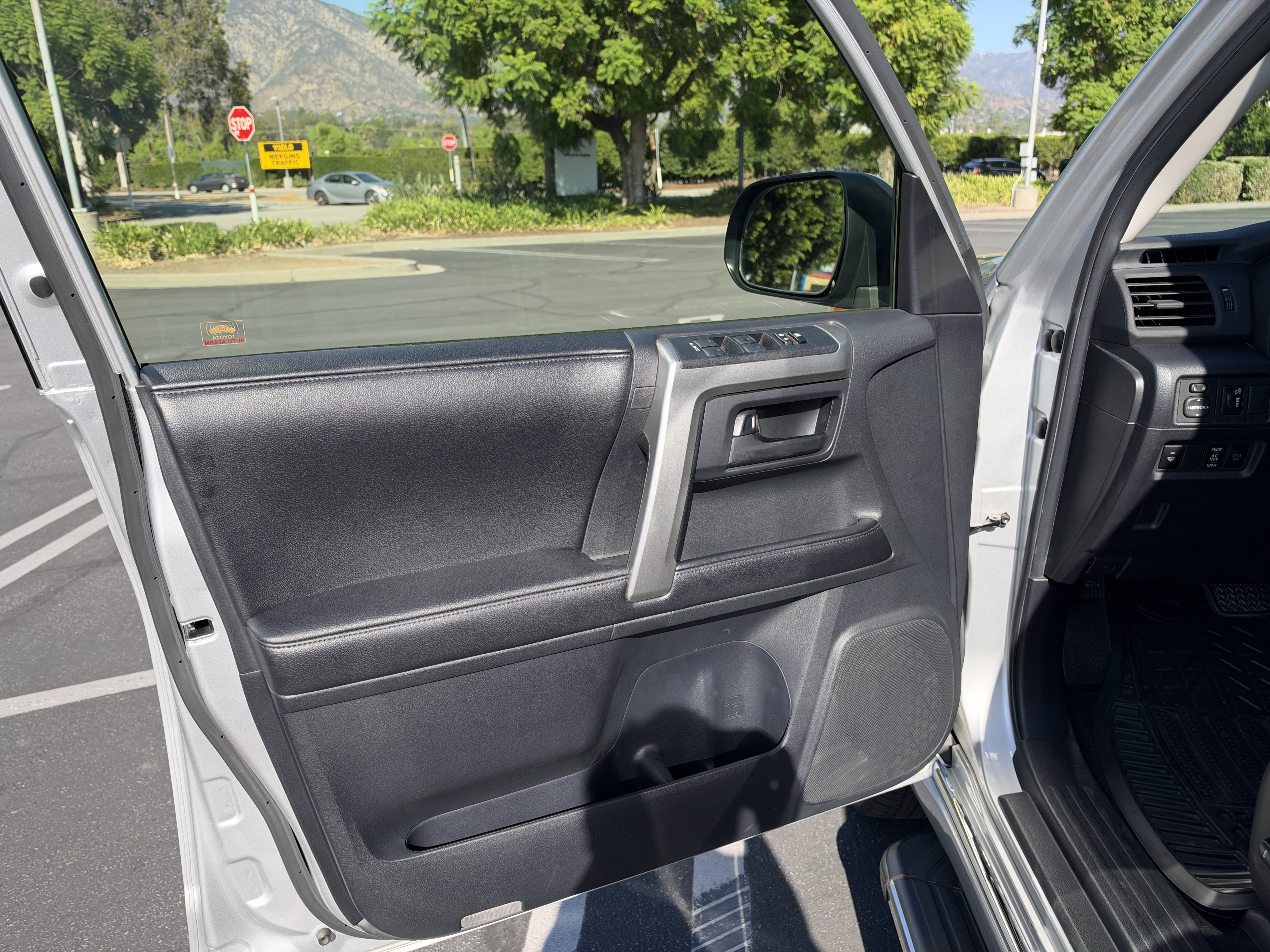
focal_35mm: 24
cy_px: 476
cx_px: 635
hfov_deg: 71.6
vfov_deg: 56.8
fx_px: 881
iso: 80
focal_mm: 6.93
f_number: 1.8
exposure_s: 1/1715
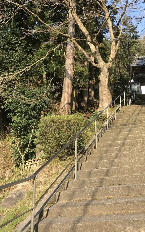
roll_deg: +4.8
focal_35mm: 44
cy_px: 68
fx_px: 278
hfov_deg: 28.2
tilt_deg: +20.8
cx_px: 128
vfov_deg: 44.3
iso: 20
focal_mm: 3.99
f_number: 1.8
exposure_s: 1/709
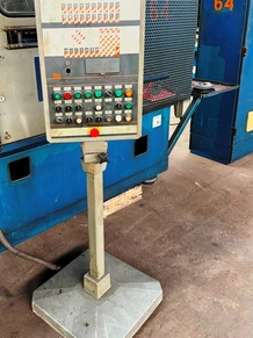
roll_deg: +2.9
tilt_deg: -20.5
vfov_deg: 55.0
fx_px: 322
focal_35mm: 33
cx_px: 99
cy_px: 136
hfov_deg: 42.7
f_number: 1.78
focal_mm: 6.76
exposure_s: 1/121
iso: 160
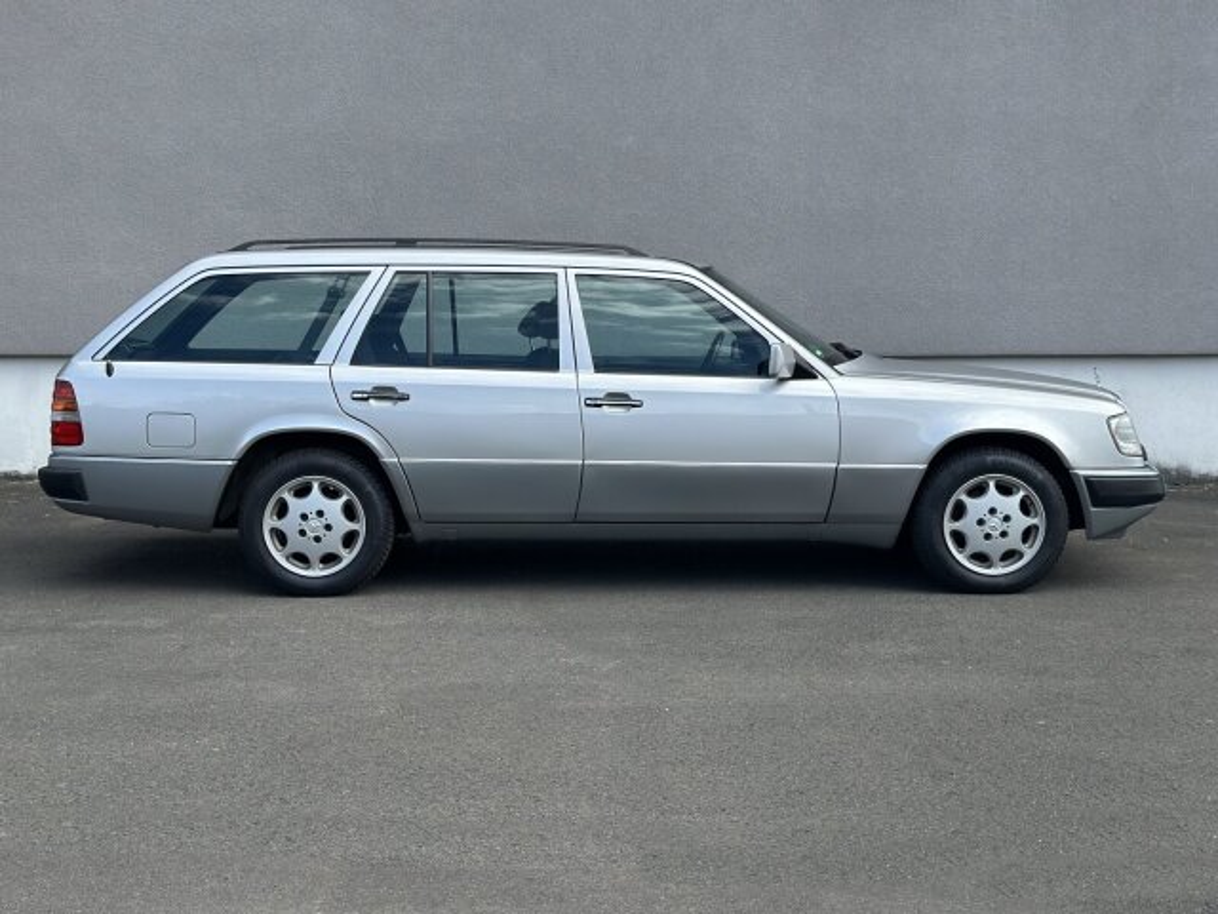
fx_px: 1689
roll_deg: -0.2
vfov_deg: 30.3
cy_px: 457
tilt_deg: -4.8
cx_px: 609
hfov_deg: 39.7
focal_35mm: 48
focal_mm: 6.86
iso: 80
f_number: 1.78
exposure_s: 1/2597
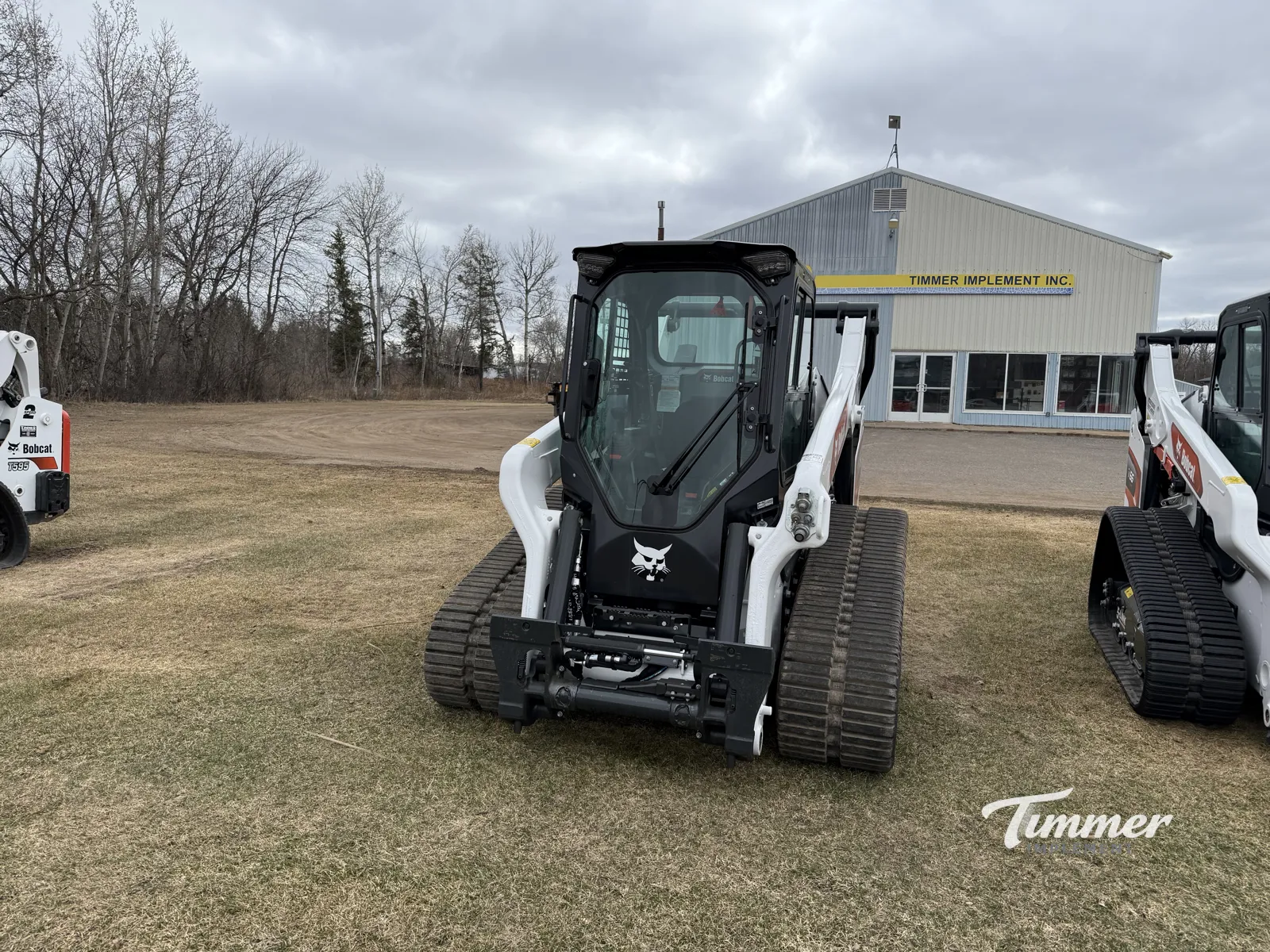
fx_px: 881
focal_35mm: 24
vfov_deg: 56.8
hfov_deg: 71.6
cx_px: 635
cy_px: 476
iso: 100
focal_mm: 6.76
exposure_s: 1/3584
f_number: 1.78
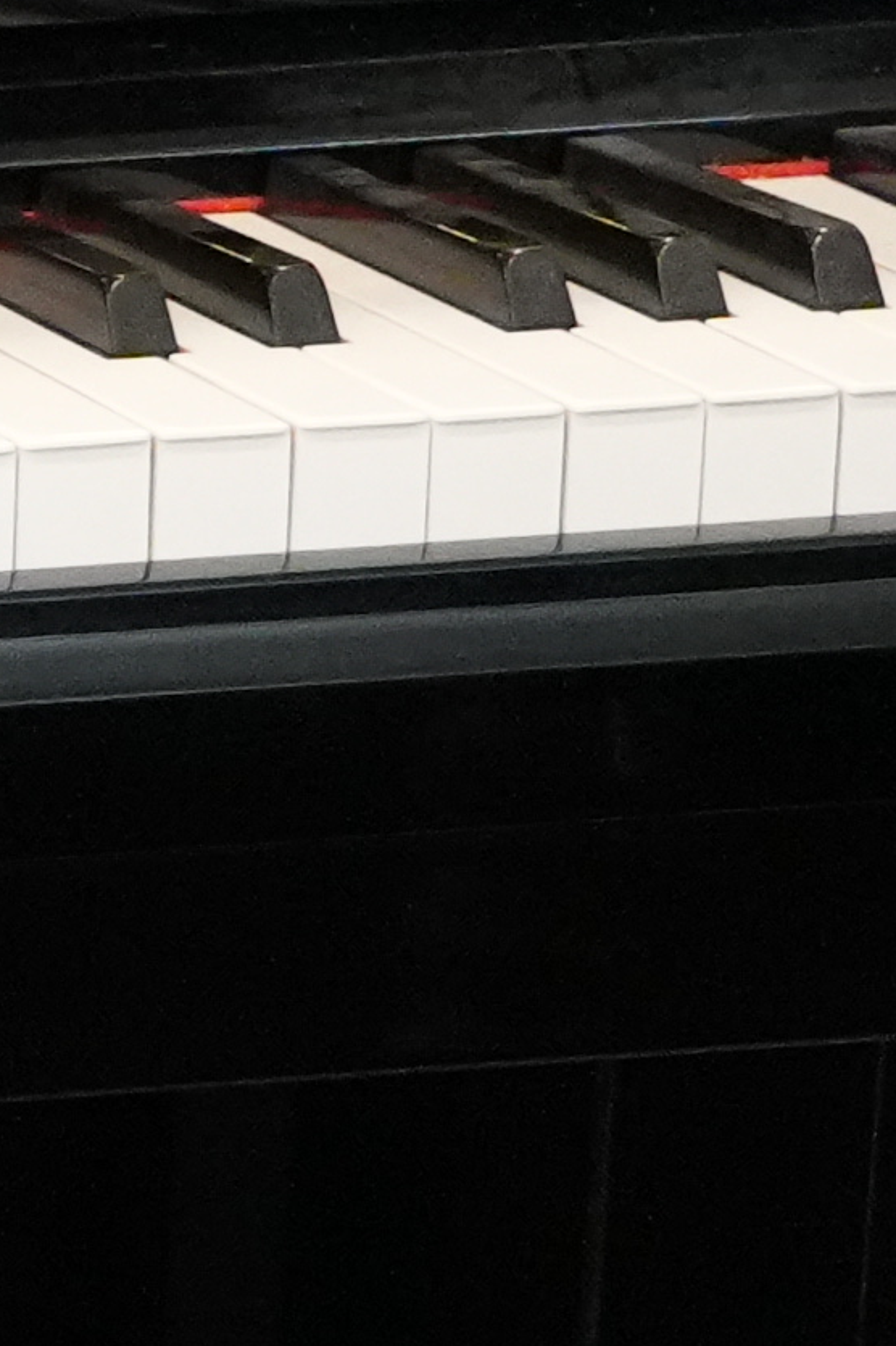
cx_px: -3233
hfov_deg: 3.9
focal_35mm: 323
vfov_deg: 6.4
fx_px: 12057
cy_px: 530
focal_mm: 29
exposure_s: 1/160
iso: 3200
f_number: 2.8
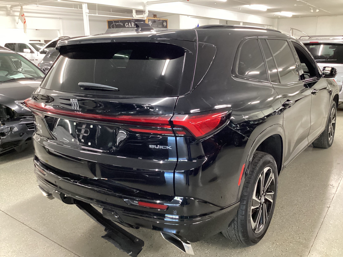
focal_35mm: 31
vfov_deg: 45.4
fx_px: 307
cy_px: 128
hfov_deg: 58.4
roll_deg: +1.0
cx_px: 172
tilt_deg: -17.1
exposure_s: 1/30
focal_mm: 3.3
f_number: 2.4
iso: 500
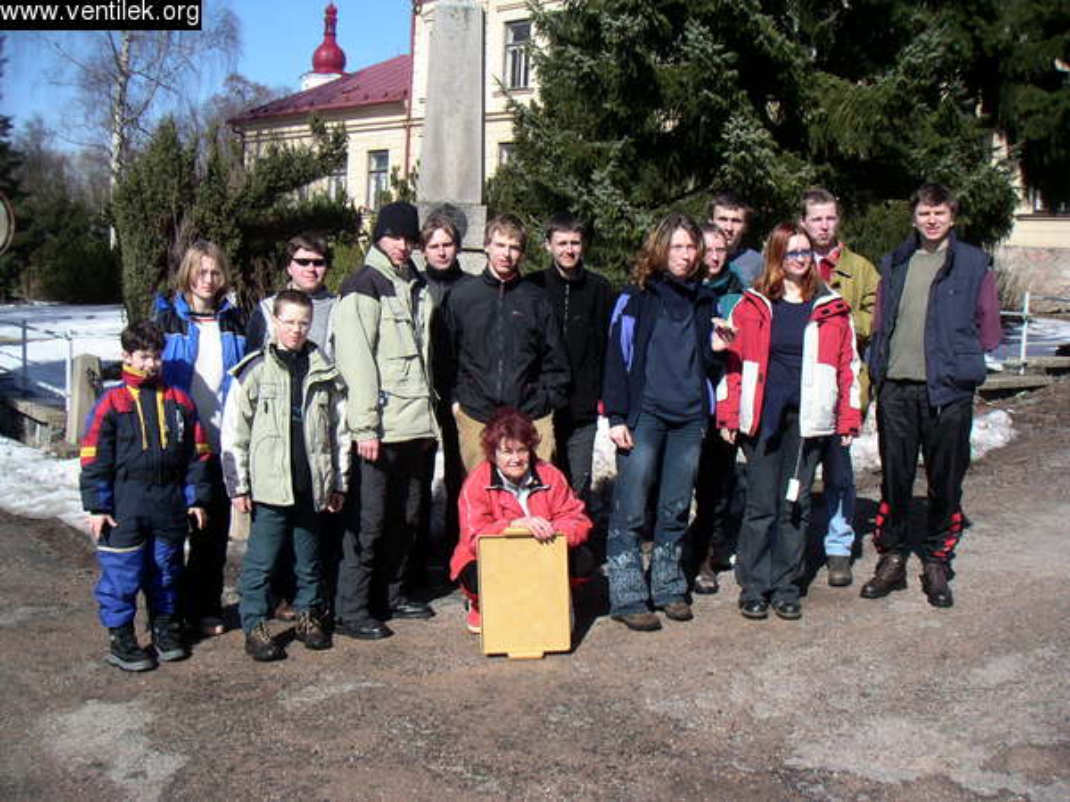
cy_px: 401
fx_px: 1144
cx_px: 535
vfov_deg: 38.7
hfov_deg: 50.1
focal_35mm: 37
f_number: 2.8
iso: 50
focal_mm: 5.7
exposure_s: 1/750
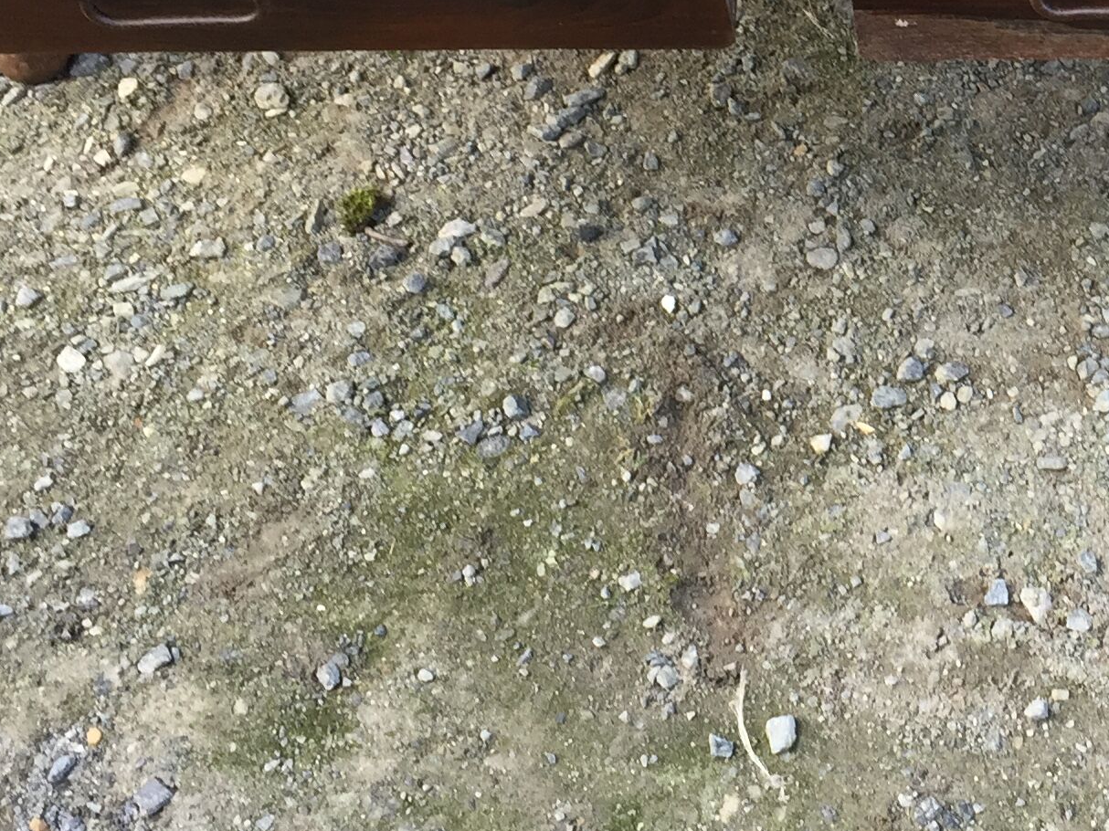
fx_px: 2498
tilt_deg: -47.0
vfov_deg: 18.4
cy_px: -11
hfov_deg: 23.9
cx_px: 1125
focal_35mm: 78
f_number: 2.2
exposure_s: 1/100
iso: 40
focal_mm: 4.15
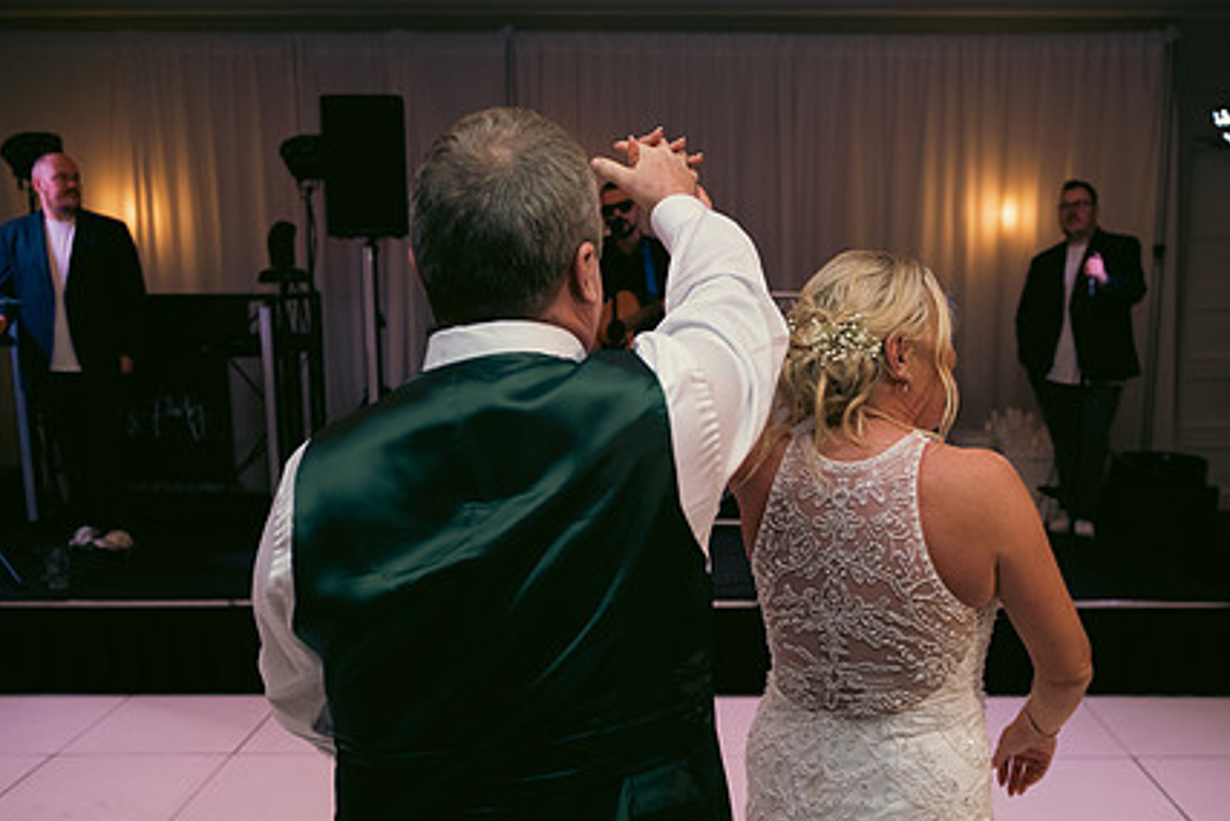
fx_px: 1299
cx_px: 691
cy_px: 526
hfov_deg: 50.6
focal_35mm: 38
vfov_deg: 34.8
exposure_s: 1/160
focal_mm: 28
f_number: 3.5
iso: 800
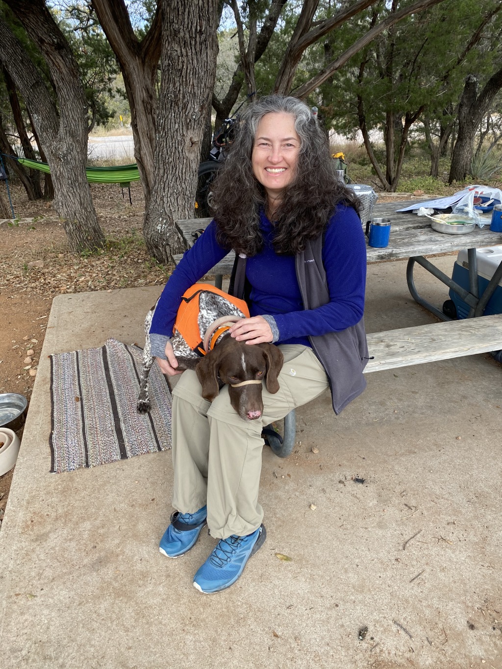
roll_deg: +0.5
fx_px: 503
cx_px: 251
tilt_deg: -25.6
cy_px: 334
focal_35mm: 26
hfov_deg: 53.1
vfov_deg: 67.3
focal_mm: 4.25
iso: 32
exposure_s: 1/347
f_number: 1.8
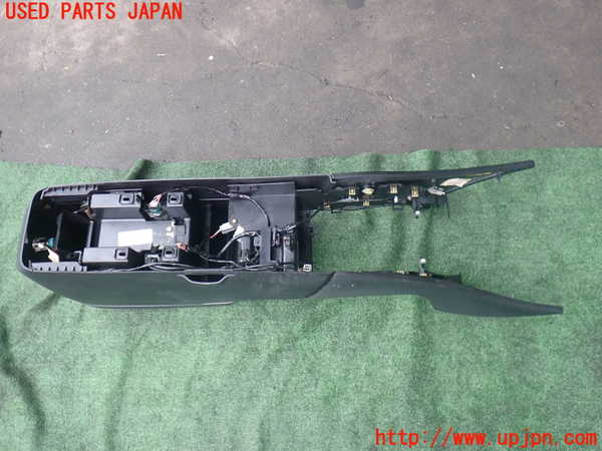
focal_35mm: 30
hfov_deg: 60.0
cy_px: 226
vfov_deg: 46.8
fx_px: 522
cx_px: 301
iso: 200
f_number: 2.3
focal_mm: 5.4
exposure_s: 1/100
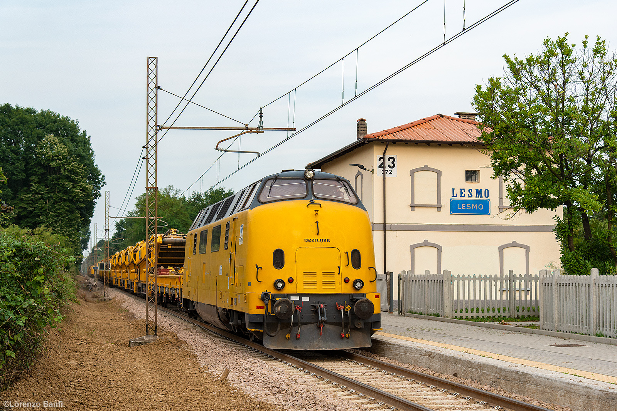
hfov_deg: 34.5
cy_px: 206
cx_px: 308
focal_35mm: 58
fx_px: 994
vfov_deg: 23.4
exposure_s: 1/400
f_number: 6.3
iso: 400
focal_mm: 58
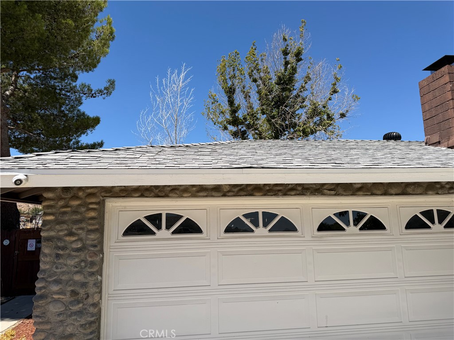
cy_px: 170
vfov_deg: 56.8
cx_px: 227
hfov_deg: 71.6
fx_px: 315
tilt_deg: +7.6
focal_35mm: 24
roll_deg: +1.3
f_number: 1.78
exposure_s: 1/5319
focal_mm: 6.76
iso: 80
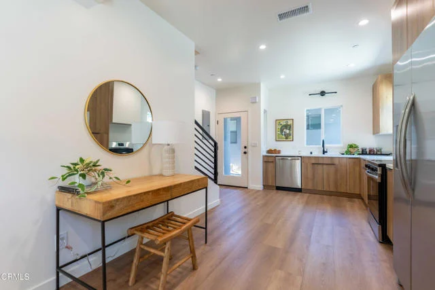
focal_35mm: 16
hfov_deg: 96.7
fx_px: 193
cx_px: 218
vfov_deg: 73.8
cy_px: 145
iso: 400
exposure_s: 1/1250
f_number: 3.2
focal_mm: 16
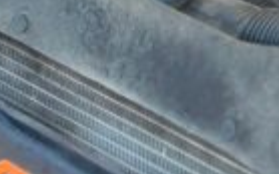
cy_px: -210
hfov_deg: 8.6
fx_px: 1788
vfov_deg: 5.4
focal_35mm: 235
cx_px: 492
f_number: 1.78
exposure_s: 1/458
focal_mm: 6.76
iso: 100
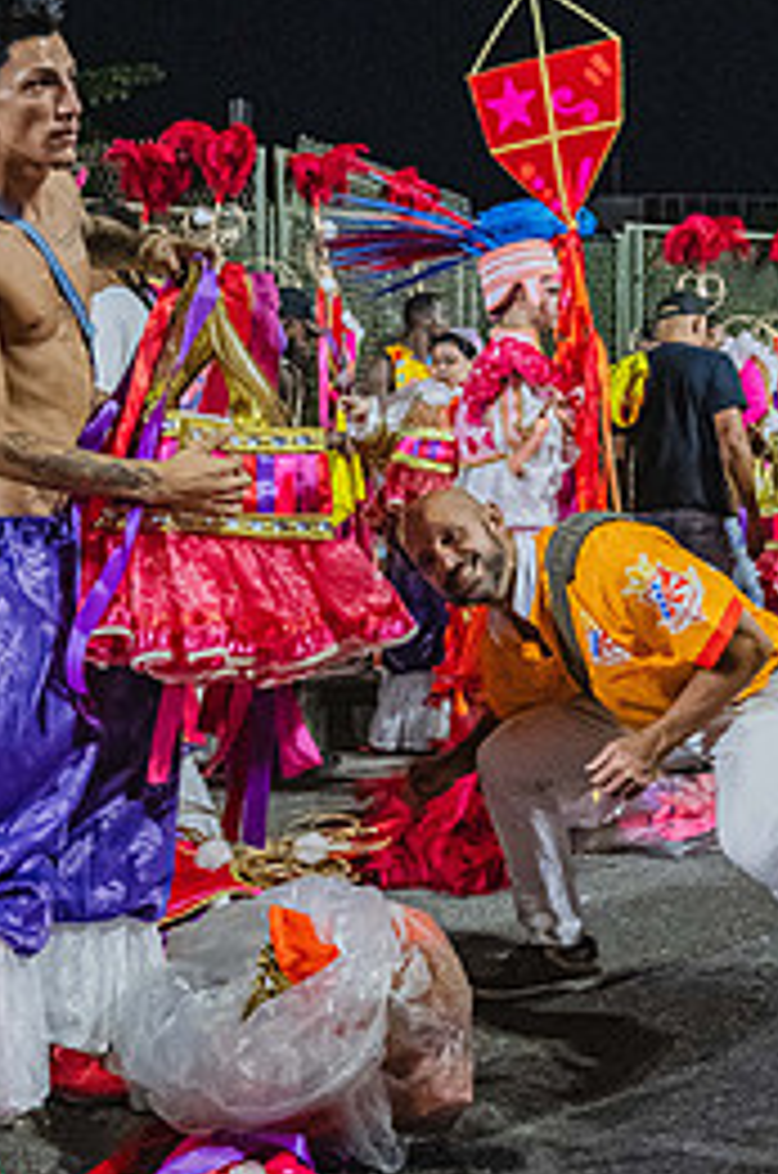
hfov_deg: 26.9
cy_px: 616
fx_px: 1627
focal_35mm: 50
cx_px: 380
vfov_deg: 39.7
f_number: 4
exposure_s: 1/100
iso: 3200
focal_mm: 19.5
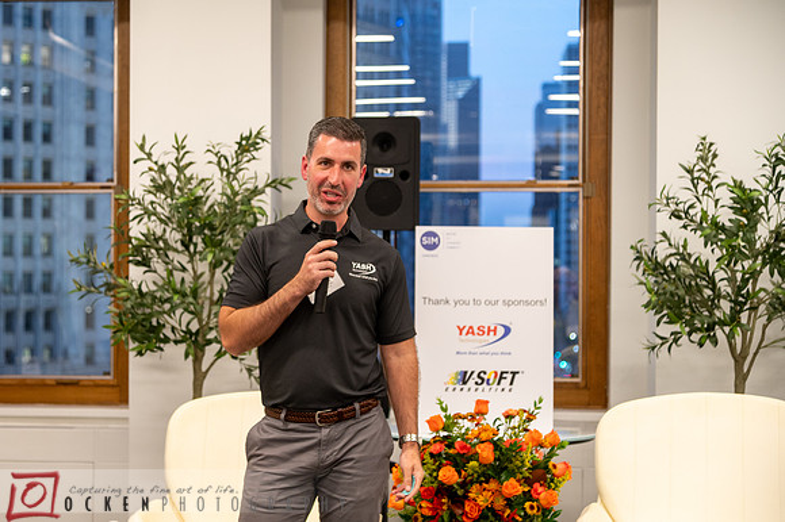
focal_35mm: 75
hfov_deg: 27.1
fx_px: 1630
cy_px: 278
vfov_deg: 18.2
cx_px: 349
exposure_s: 1/80
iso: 1600
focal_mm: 66
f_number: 4
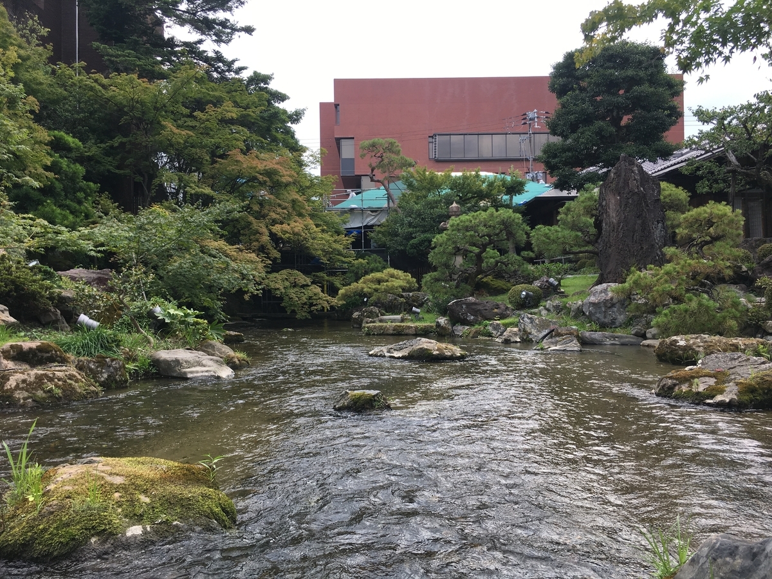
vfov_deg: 48.2
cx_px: 386
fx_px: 647
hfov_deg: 61.7
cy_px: 290
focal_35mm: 29
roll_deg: +1.5
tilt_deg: +1.8
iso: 25
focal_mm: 4.15
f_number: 2.2
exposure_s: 1/458
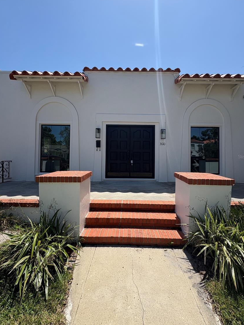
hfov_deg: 81.7
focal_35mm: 15
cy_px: 156
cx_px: 128
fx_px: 141
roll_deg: -1.0
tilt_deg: +1.7
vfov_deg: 98.1
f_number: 2.2
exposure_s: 1/1506
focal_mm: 2.22
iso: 40
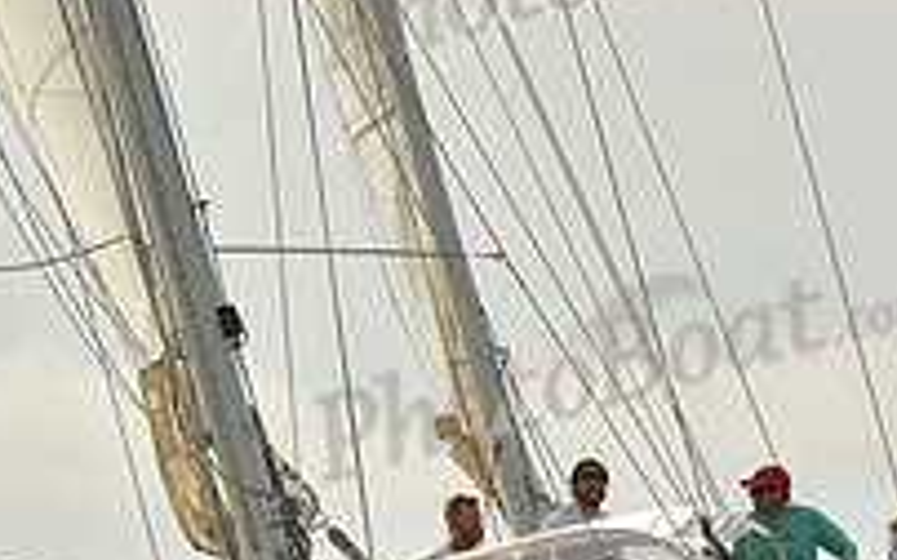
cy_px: 660
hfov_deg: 3.6
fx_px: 14293
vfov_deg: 2.2
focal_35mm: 585
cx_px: 89
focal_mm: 200
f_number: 9
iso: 320
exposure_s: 1/1250
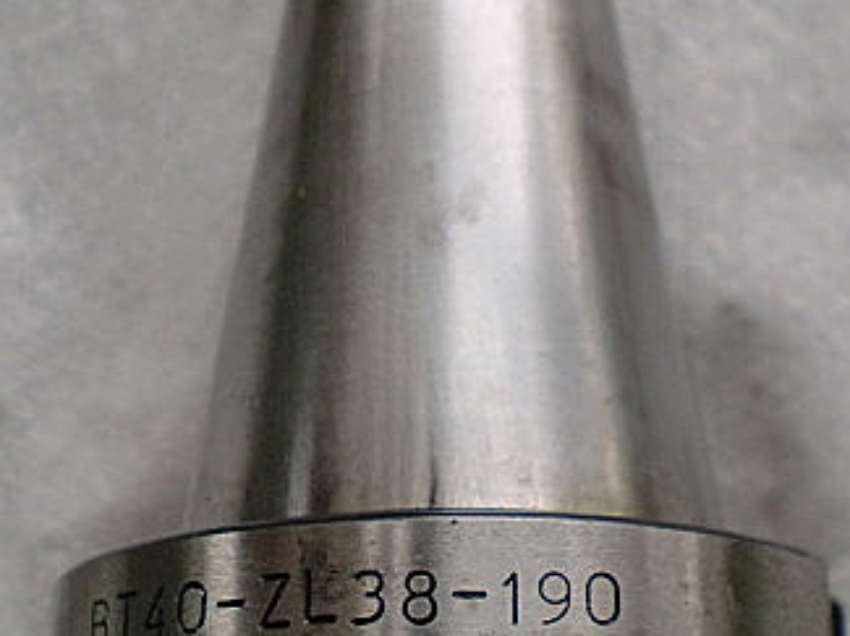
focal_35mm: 69
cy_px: 372
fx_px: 1692
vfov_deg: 21.2
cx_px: 455
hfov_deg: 28.2
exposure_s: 1/60
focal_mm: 6.3
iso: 200
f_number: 3.1
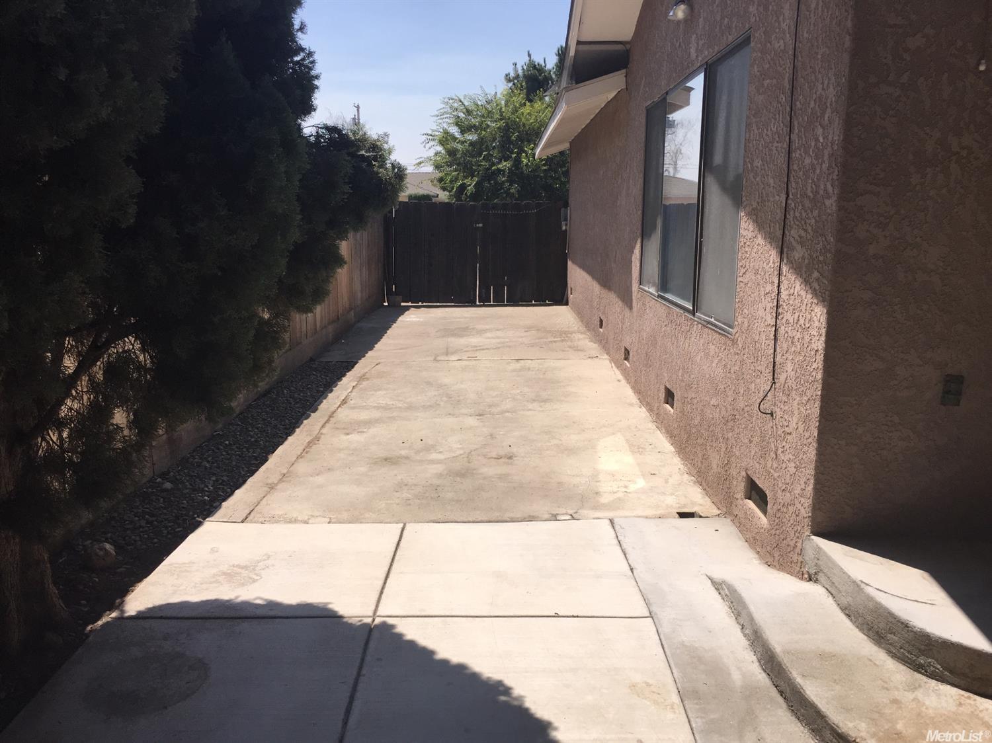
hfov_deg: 61.7
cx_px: 496
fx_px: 831
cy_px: 372
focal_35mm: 29
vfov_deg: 48.2
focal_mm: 4.15
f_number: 2.2
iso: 50
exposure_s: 1/2825
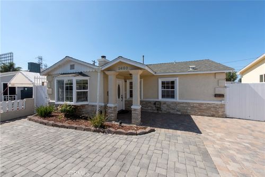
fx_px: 103
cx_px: 132
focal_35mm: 14
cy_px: 88
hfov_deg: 104.3
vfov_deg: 81.2
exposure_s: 1/20
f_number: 22
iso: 100
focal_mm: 14
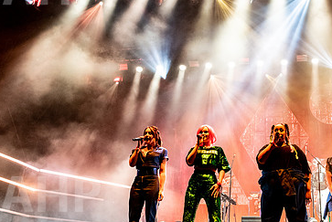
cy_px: 106
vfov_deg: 30.6
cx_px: 242
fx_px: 406
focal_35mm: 44
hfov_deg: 43.3
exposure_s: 1/160
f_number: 4.5
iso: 2200
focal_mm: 24
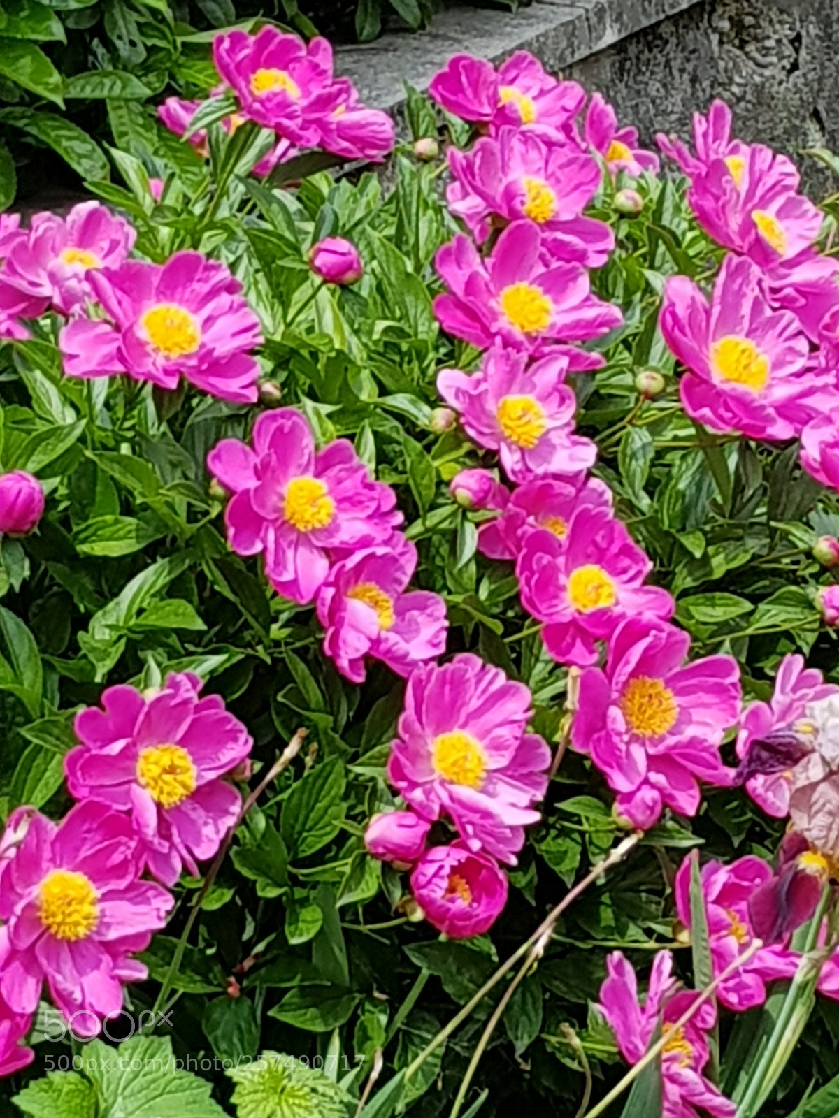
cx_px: 420
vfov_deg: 67.3
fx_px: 840
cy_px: 559
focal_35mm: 26
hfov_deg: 53.1
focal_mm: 4.2
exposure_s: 1/784
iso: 40
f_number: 1.7
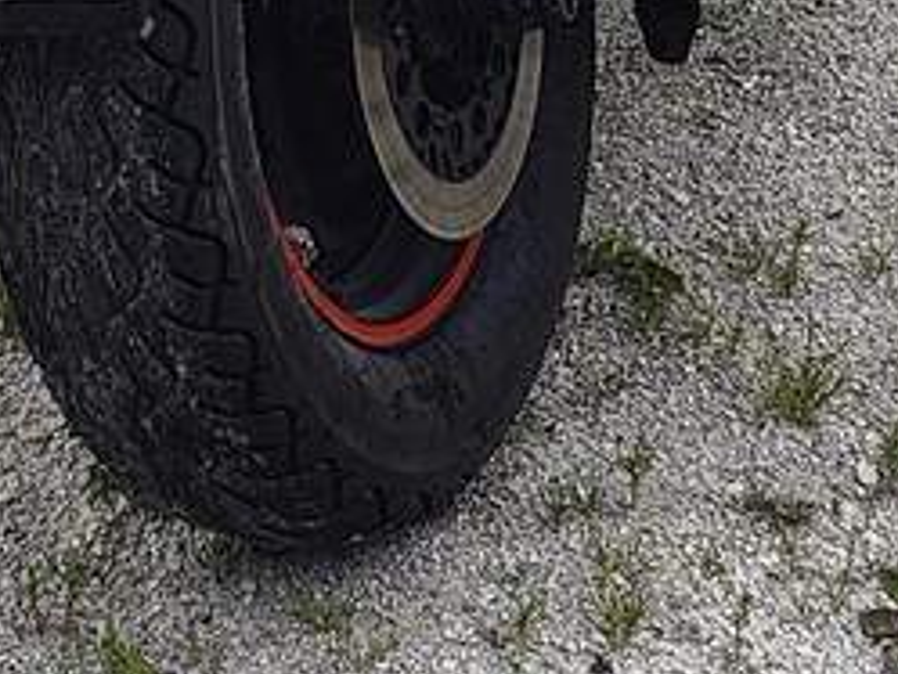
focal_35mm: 148
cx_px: 314
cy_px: -557
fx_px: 3841
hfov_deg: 13.3
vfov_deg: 9.5
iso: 50
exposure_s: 1/148
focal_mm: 6.06
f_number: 1.8
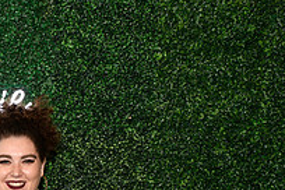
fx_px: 697
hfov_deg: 20.5
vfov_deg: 14.7
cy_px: 265
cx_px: -112
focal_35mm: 88
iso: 500
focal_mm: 31
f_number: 6.3
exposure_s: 1/60
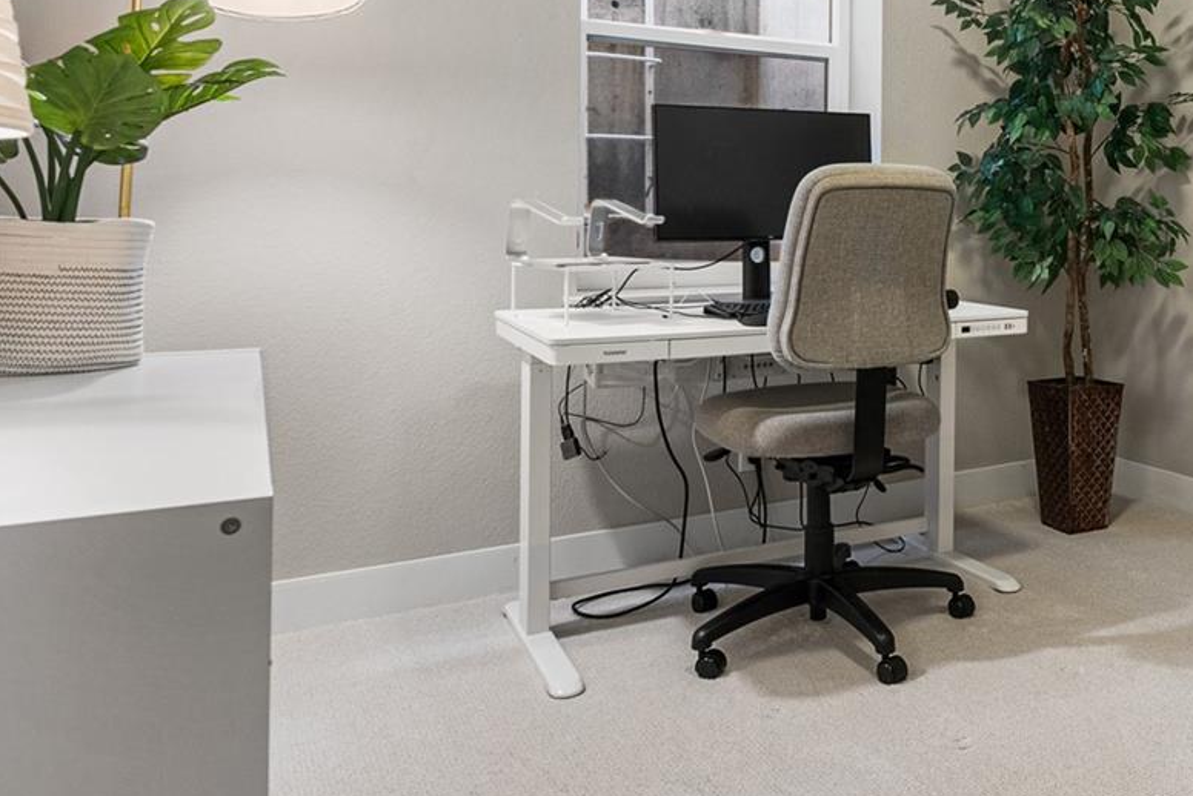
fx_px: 1094
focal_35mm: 33
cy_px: 211
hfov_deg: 52.9
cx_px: 979
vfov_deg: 39.1
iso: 200
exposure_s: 1/2.5
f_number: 8
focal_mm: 16
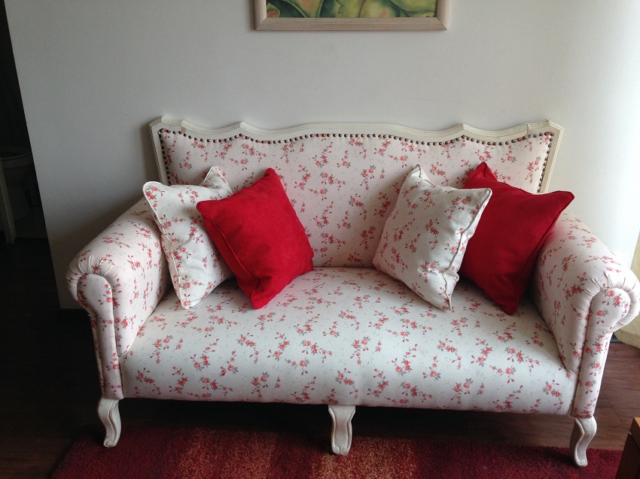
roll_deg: -0.6
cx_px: 320
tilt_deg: -22.9
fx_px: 610
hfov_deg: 55.4
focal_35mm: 33
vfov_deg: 42.9
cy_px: 240
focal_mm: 4.12
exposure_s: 1/120
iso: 80
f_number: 2.4
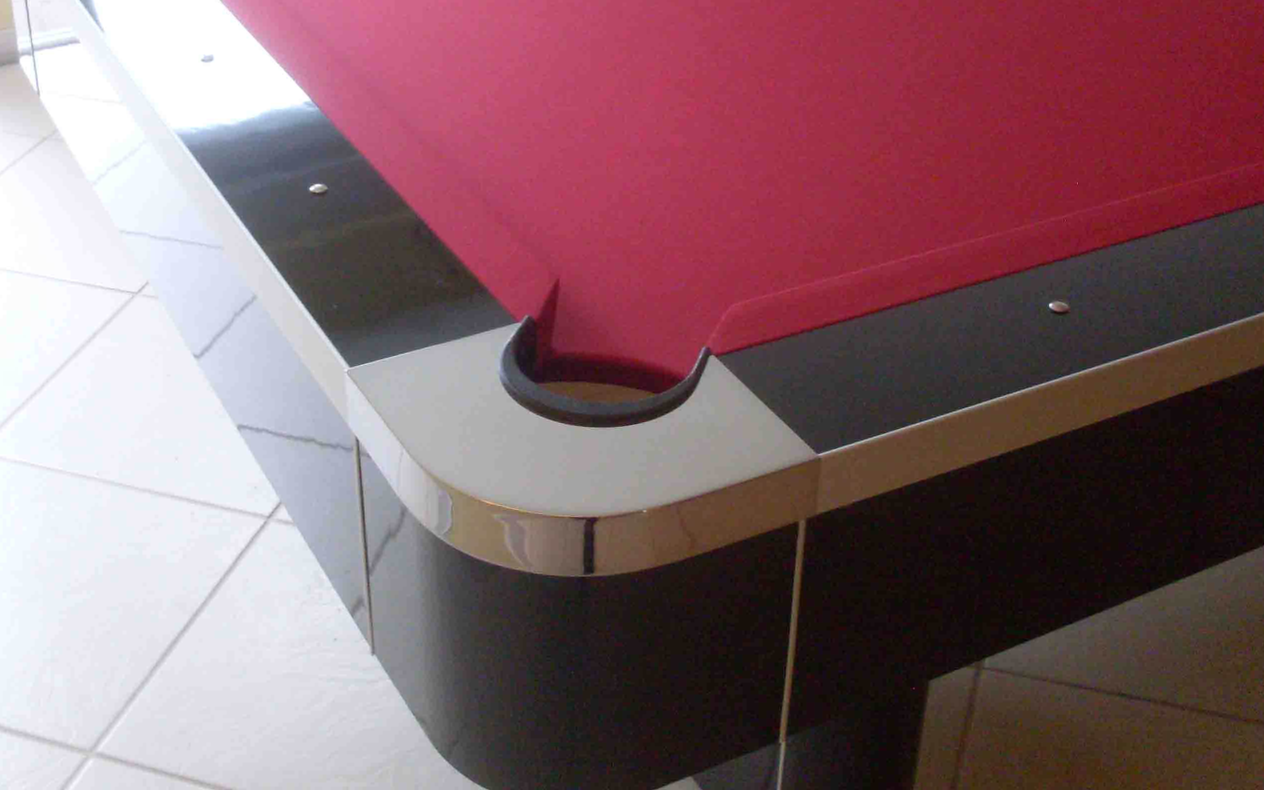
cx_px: 574
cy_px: 282
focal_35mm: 52
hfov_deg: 38.8
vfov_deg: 24.8
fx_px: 1791
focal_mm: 6.3
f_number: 2.8
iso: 200
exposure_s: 1/20
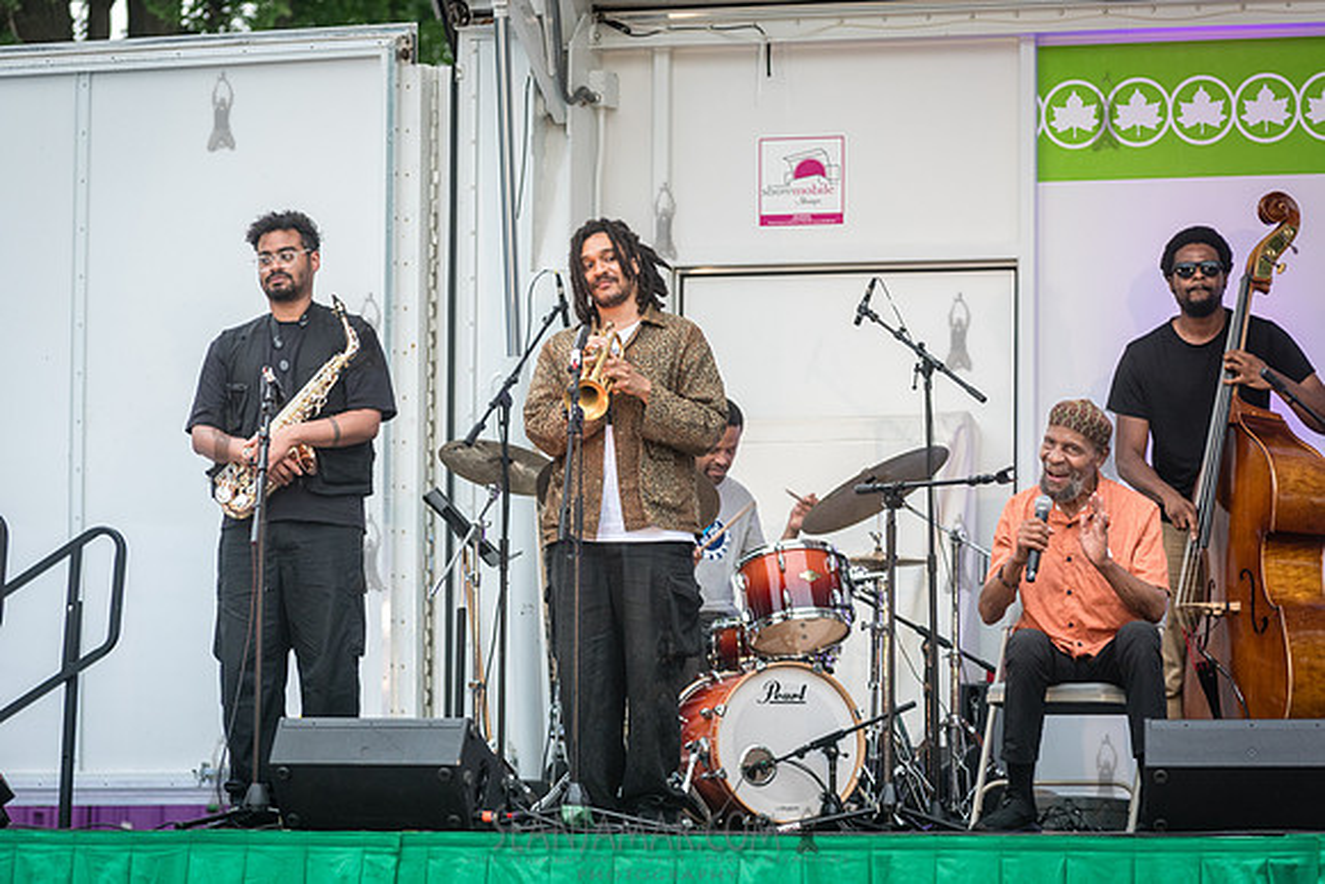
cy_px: 443
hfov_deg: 12.5
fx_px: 6045
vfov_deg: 8.4
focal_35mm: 164
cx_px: 640
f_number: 4.5
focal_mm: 155
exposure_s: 1/320
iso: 1000
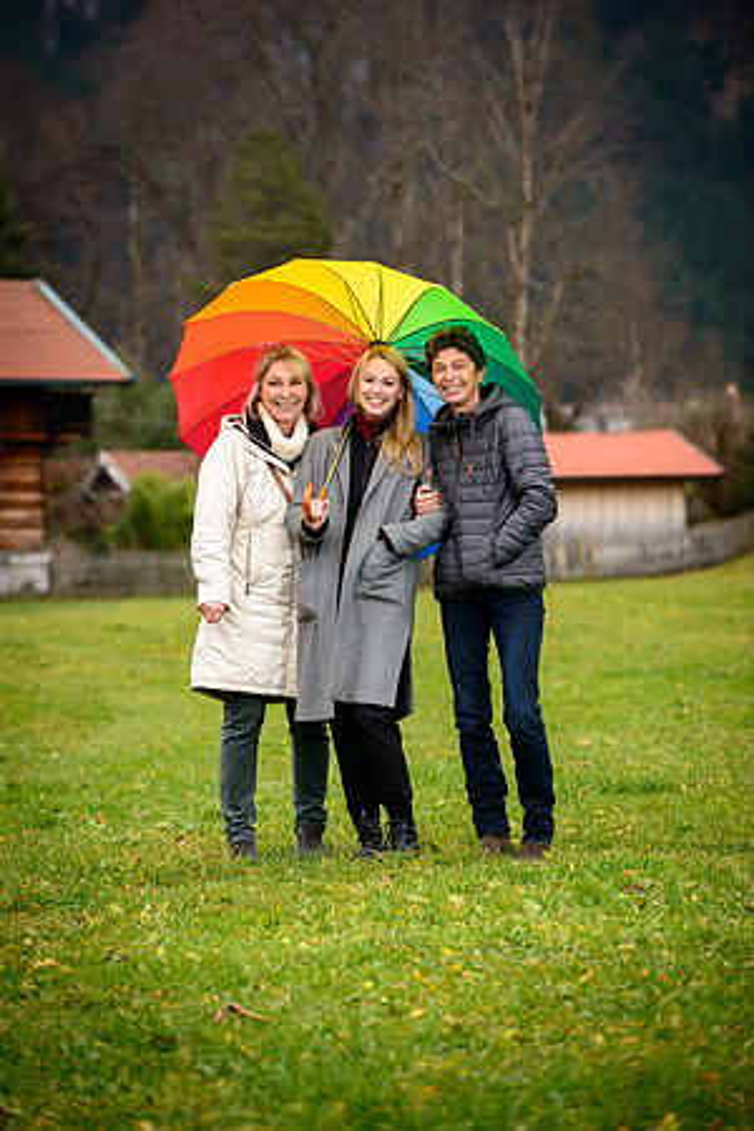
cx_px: 377
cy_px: 566
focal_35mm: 150
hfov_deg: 9.1
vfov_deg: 13.7
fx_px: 4712
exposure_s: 1/250
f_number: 5
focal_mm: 150
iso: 800
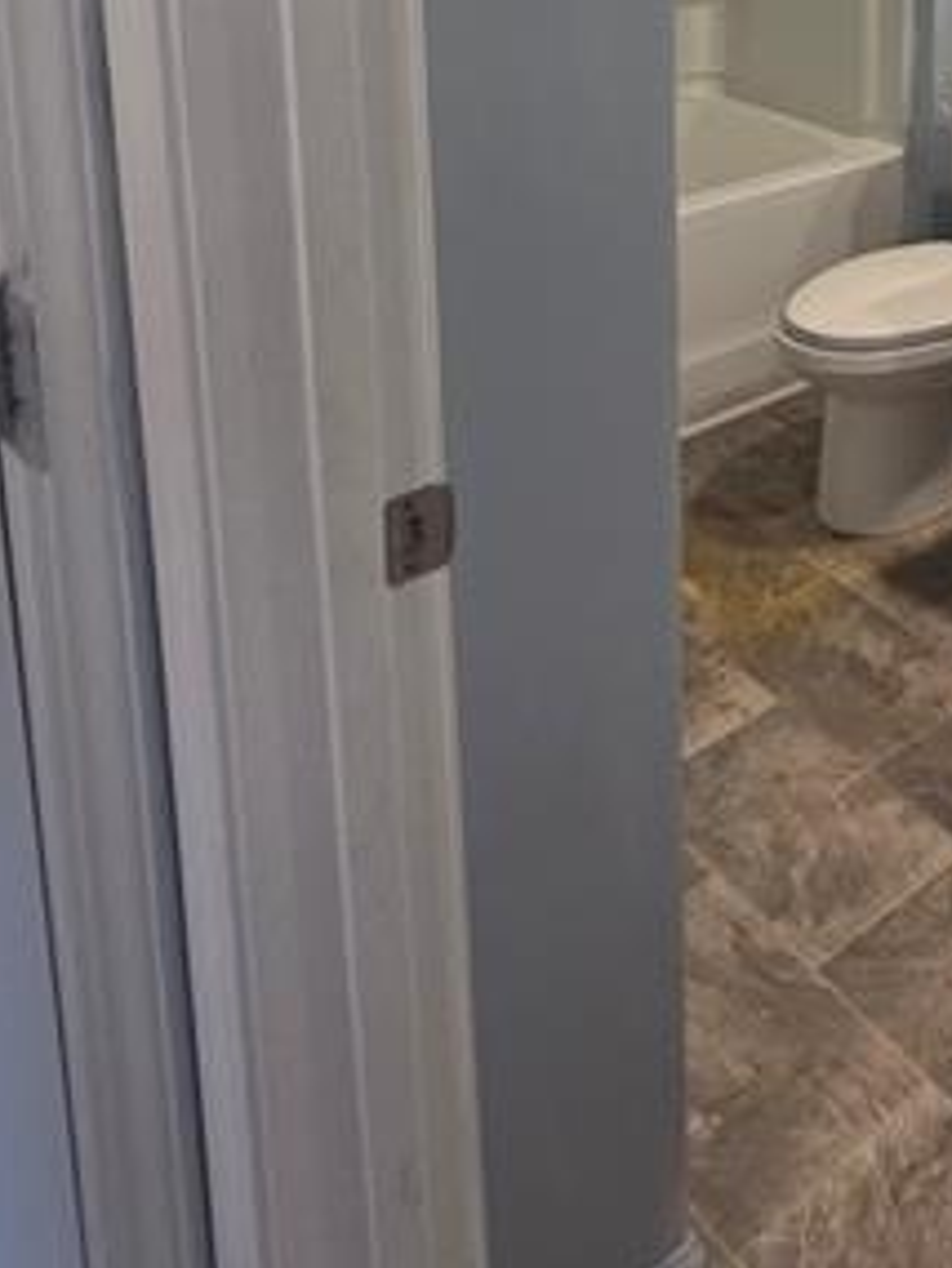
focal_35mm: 35
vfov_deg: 44.6
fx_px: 1282
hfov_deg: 34.4
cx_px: 1081
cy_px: -4
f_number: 2.2
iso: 160
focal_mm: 2.2
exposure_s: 1/60
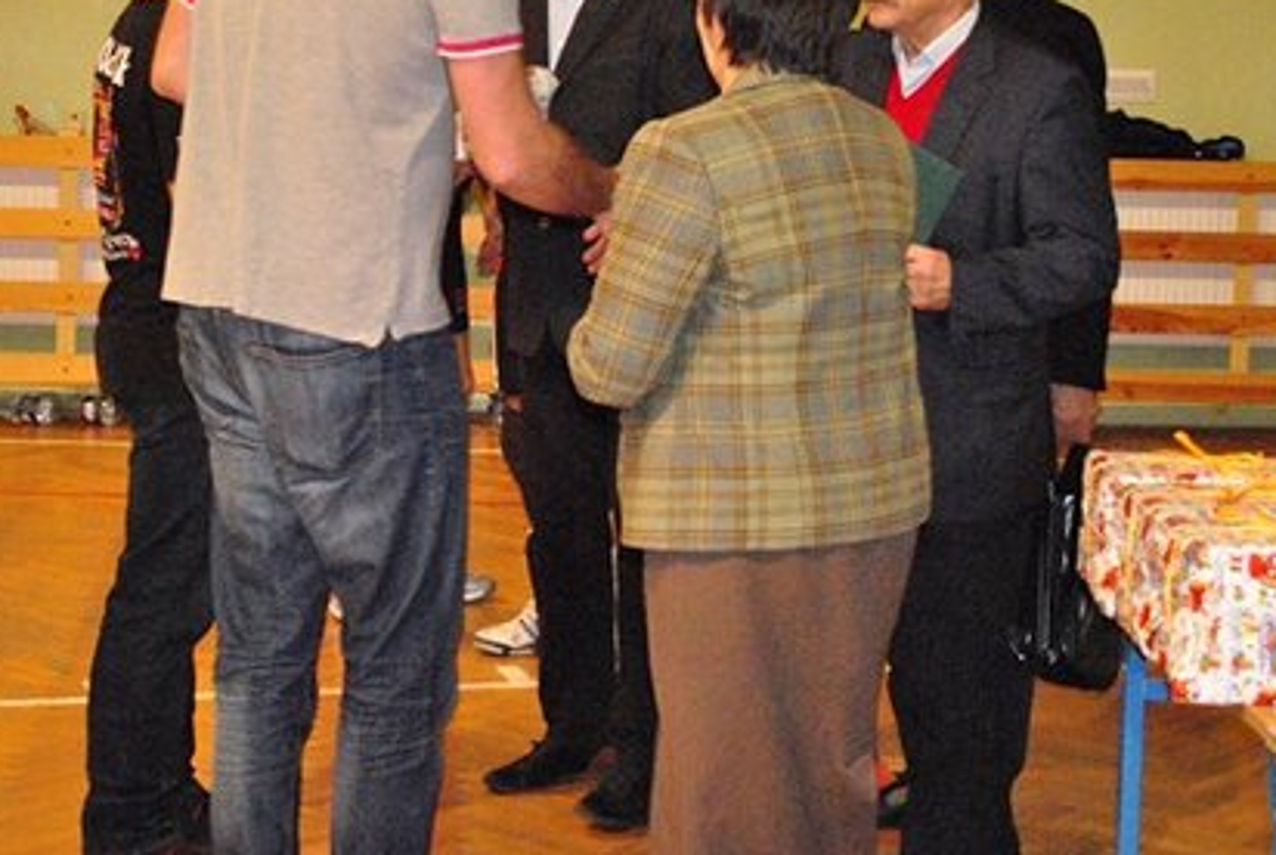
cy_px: 290
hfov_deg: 24.5
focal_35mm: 83
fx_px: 2939
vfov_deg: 16.5
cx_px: 588
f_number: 5
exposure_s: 1/60
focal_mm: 35
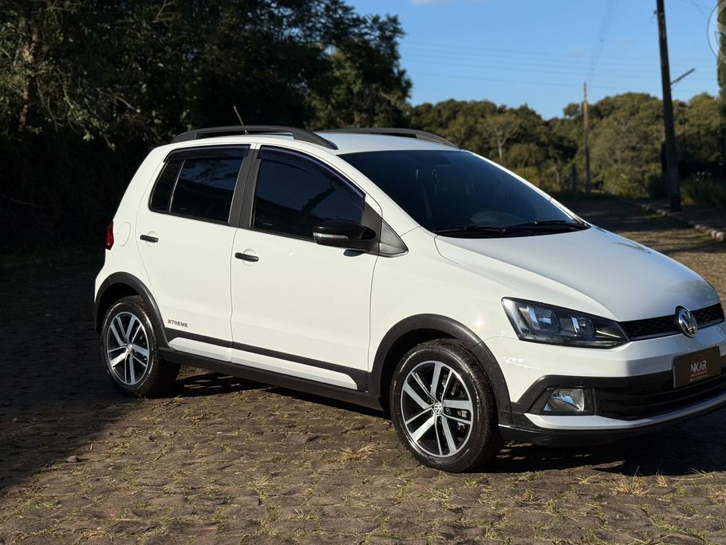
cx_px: 396
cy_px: 281
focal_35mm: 54
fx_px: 1133
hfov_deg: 35.5
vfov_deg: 27.0
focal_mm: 6.76
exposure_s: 1/11364
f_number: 1.78
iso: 64
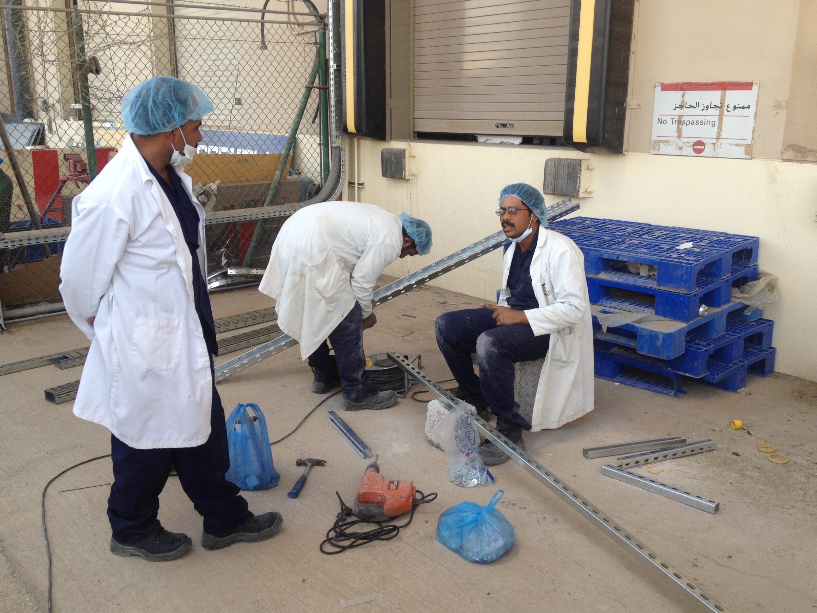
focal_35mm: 36
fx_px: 850
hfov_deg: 51.4
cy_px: 315
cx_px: 407
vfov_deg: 39.7
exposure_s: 1/202
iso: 50
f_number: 2.4
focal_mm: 4.28
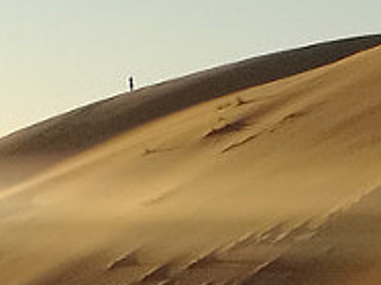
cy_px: 1012
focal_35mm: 231
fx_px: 2541
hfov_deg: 8.4
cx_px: -177
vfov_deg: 5.8
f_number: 2
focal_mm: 4.04
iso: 50
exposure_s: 1/831
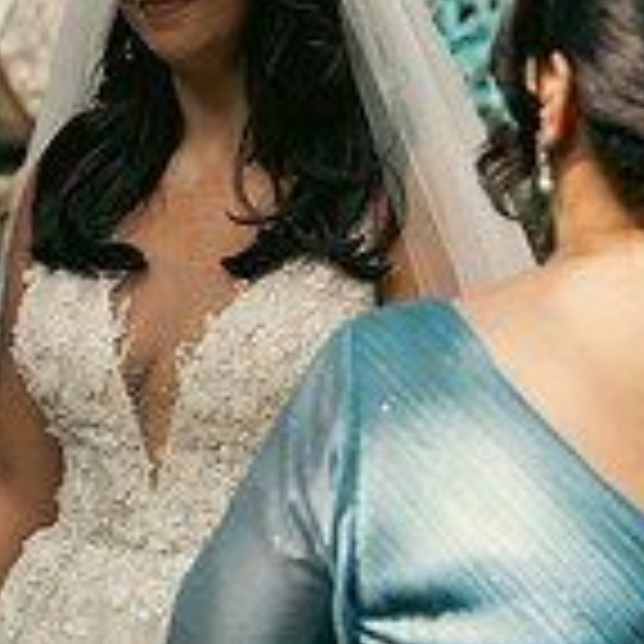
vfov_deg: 6.2
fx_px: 5957
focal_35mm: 283
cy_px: 394
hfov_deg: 6.1
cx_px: -162
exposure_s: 1/200
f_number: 3.5
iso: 200
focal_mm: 55
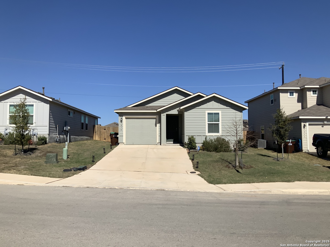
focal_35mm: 29
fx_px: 276
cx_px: 165
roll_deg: +1.4
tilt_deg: +2.7
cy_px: 124
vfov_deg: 48.2
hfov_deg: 61.7
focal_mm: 3
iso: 20
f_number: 1.8
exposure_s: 1/4065
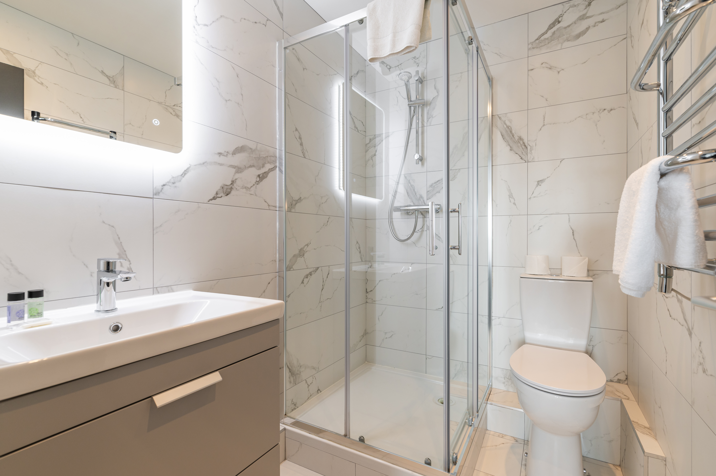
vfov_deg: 73.7
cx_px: 358
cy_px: 238
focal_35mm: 16
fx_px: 318
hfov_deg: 96.8
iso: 400
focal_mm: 16
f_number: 6.3
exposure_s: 1/13
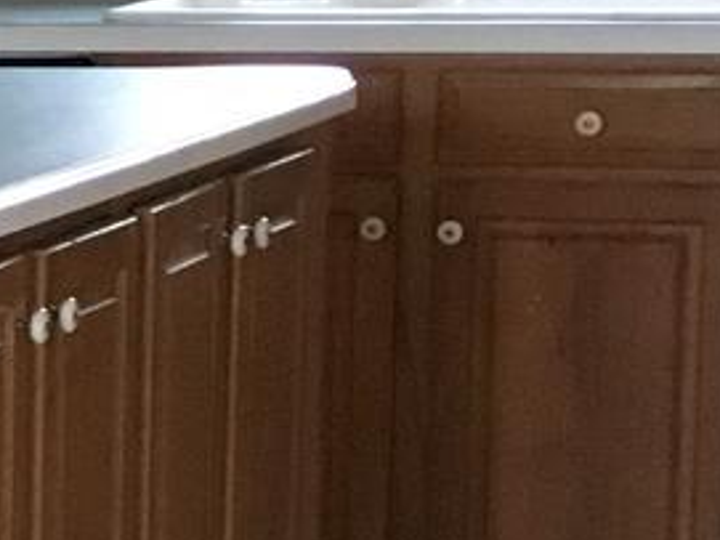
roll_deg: +1.5
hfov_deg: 7.5
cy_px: 513
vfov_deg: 6.8
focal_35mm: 219
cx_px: -1730
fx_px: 4553
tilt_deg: -9.7
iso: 160
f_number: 2.2
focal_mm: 4.15
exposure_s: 1/30
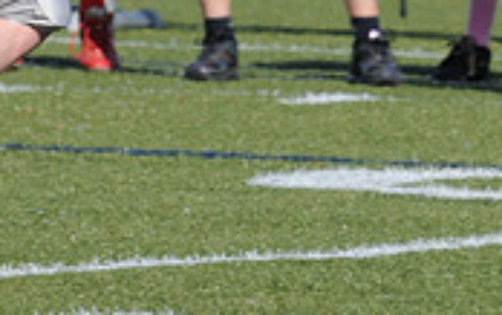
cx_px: 97
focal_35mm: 1529
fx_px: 20932
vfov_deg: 0.9
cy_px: -275
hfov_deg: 1.4
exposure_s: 1/500
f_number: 10
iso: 200
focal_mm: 300
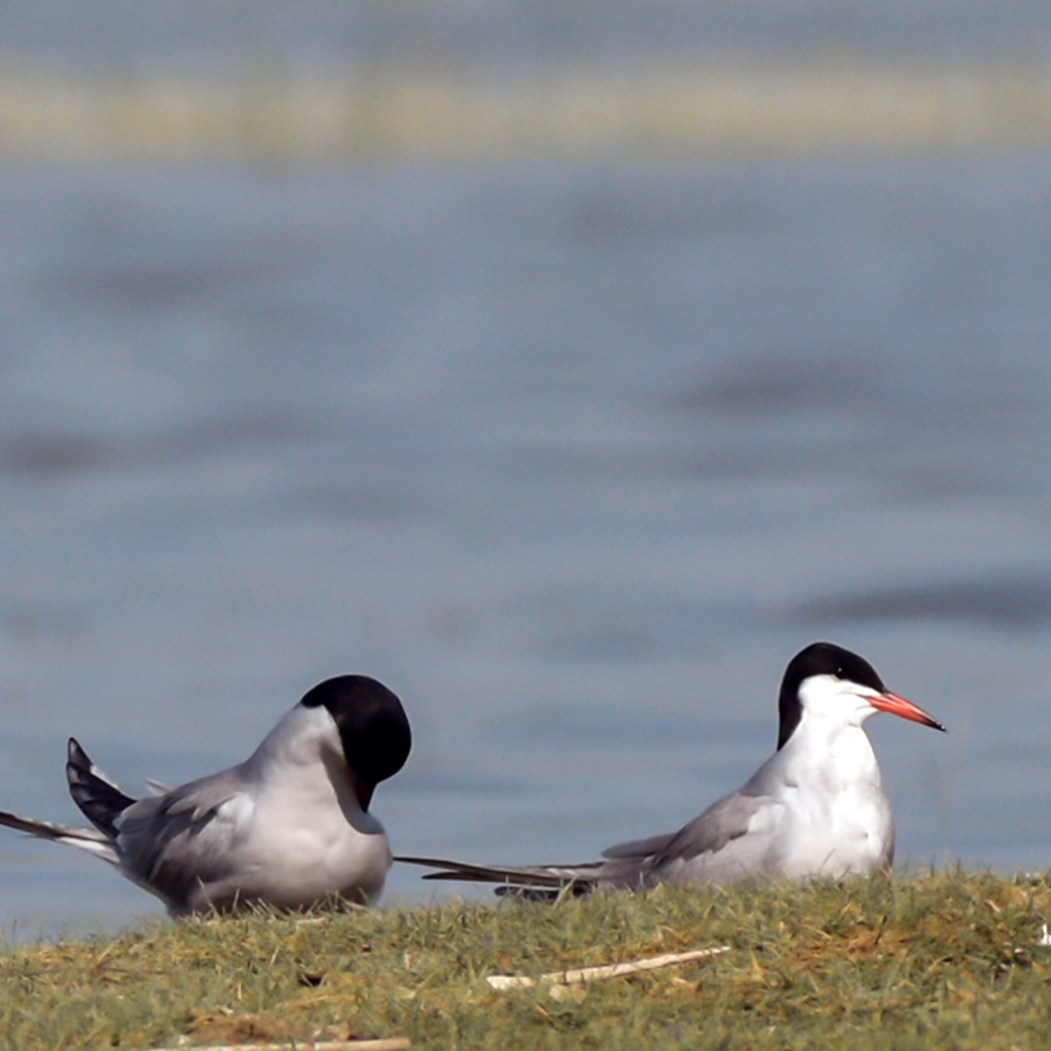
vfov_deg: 1.8
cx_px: 702
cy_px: 526
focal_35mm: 959
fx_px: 32942
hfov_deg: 1.8
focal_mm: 500
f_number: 8
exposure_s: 1/2000
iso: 200
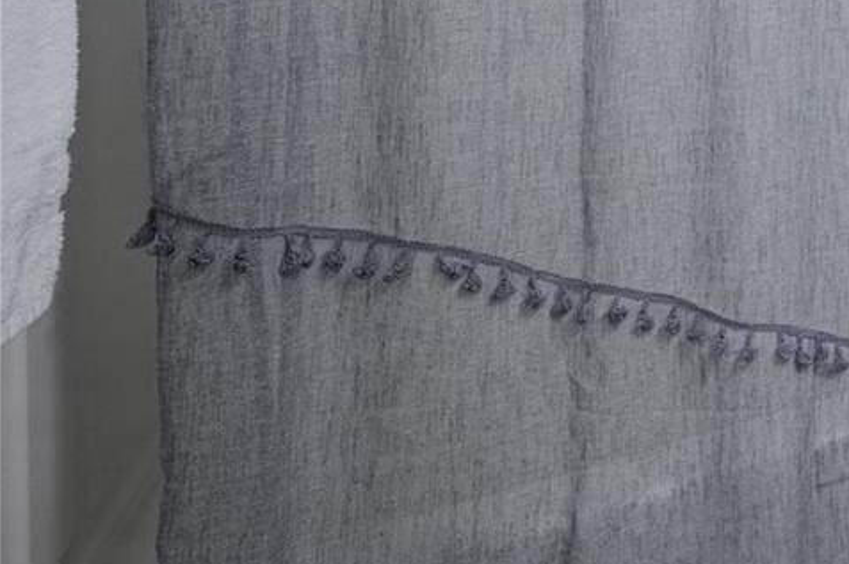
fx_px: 1107
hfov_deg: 24.7
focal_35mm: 47
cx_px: 1422
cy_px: -214
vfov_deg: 24.2
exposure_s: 1/100
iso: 1000
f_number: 10
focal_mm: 14
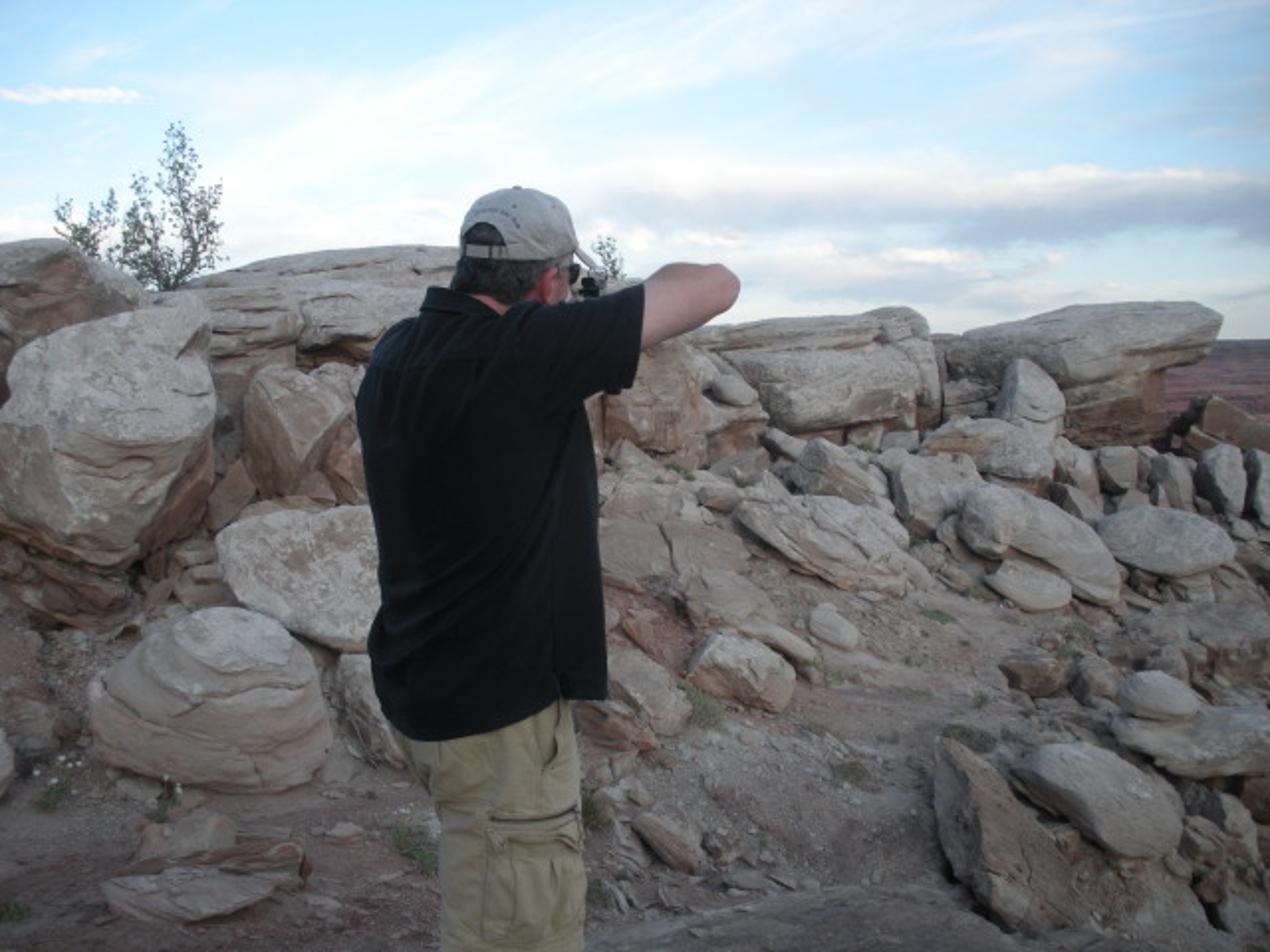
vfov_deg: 39.7
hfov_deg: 51.4
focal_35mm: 36
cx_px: 635
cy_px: 476
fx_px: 1321
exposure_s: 1/116
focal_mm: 6.3
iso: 64
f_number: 3.5
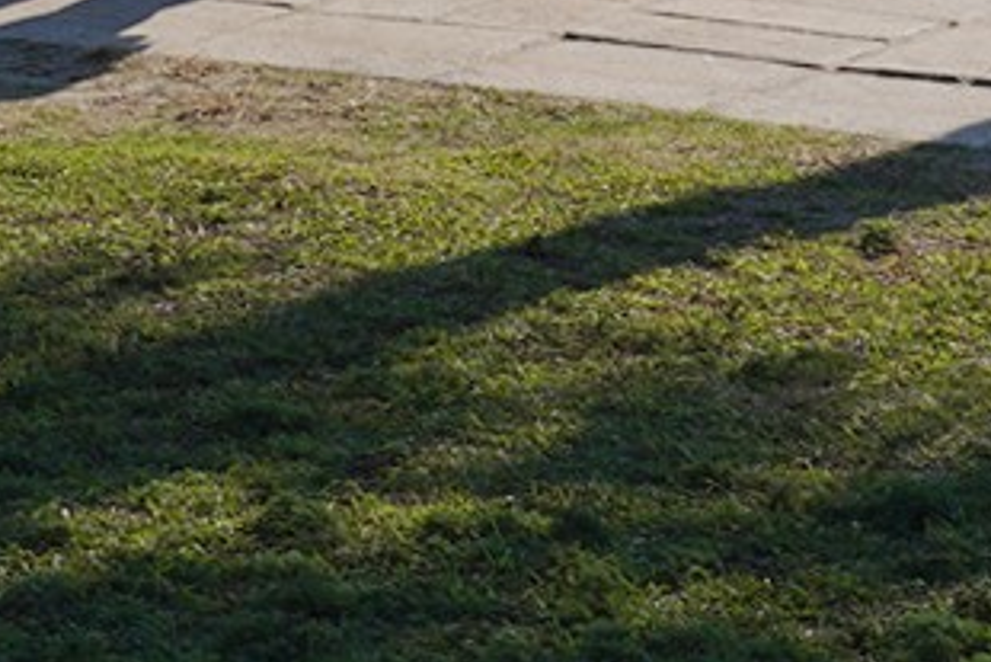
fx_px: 7986
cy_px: -835
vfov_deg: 4.6
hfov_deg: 7.0
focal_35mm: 290
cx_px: -396
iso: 100
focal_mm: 45
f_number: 18
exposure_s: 1/100
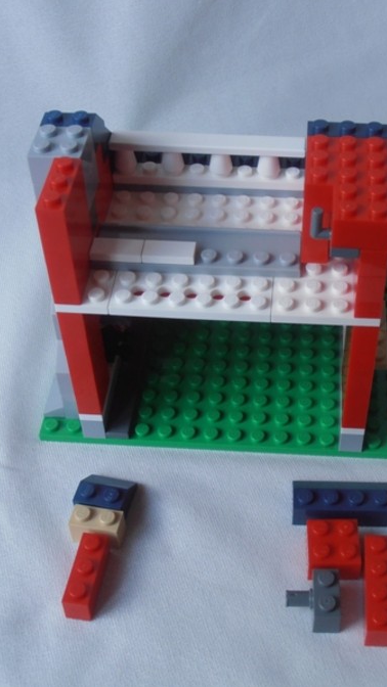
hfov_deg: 22.1
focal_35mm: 54
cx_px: 261
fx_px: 985
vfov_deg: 38.5
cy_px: 343
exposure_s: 1/80
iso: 80
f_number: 3.9
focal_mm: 6.61
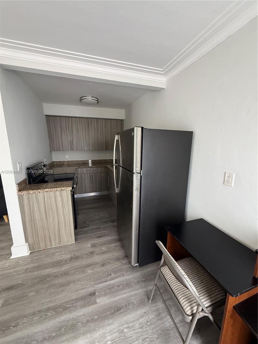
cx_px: 129
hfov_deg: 85.7
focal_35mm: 14
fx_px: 139
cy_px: 172
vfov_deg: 102.1
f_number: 2.2
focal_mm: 2.22
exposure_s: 1/60
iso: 400
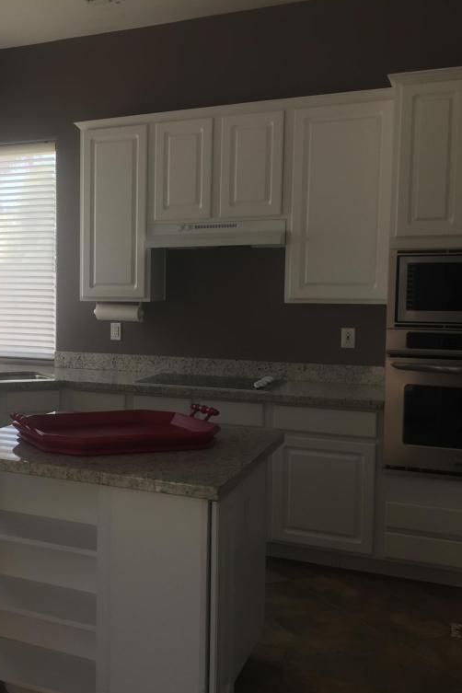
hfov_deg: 30.5
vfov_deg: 47.4
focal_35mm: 41
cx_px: 7
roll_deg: -0.8
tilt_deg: -4.6
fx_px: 789
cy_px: 346
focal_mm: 4.15
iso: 40
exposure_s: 1/120
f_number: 2.2
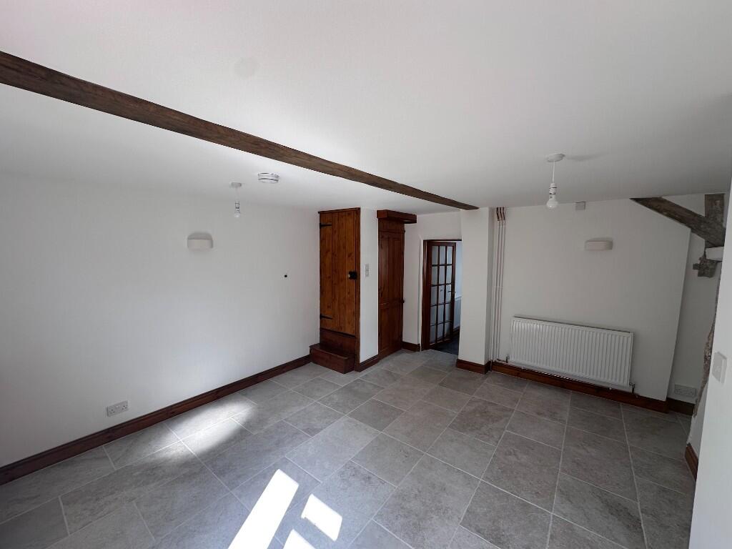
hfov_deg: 102.1
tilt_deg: -5.6
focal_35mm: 14
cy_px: 274
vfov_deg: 85.7
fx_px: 296
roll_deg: -0.5
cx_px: 366
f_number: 2.2
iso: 50
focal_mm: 2.22
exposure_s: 1/99
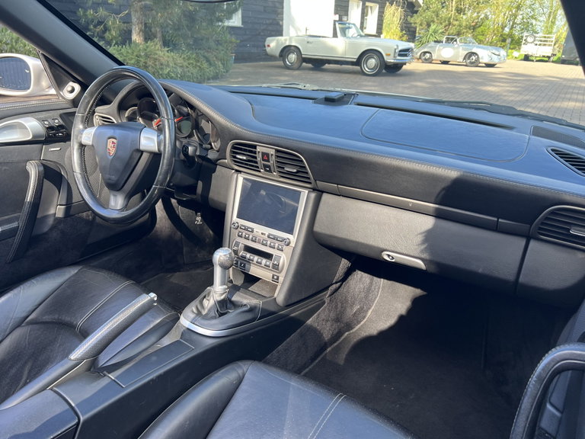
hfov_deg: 67.3
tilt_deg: -21.2
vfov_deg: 53.1
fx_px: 439
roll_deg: -1.6
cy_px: 220
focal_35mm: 26
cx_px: 292
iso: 40
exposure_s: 1/210
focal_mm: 5.7
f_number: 1.5
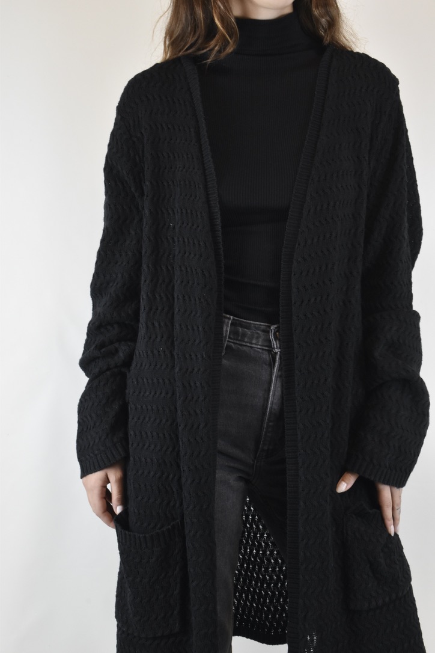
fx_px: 1033
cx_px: 218
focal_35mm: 57
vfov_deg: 35.1
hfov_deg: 23.8
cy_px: 326
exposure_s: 1/30
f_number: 16
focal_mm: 38
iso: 1600
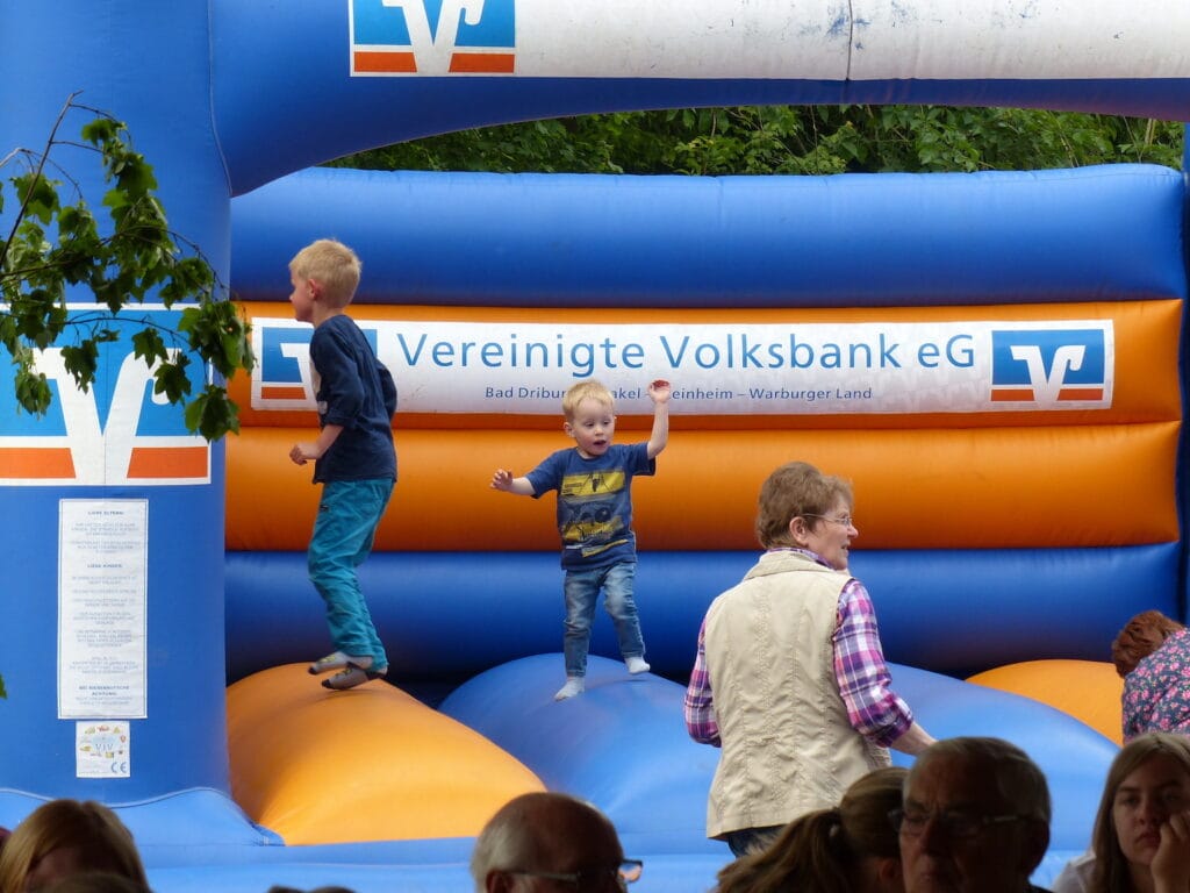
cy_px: 446
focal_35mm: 187
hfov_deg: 10.6
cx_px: 595
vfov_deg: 7.9
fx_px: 6429
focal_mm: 30.6
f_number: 4
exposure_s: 1/320
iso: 100
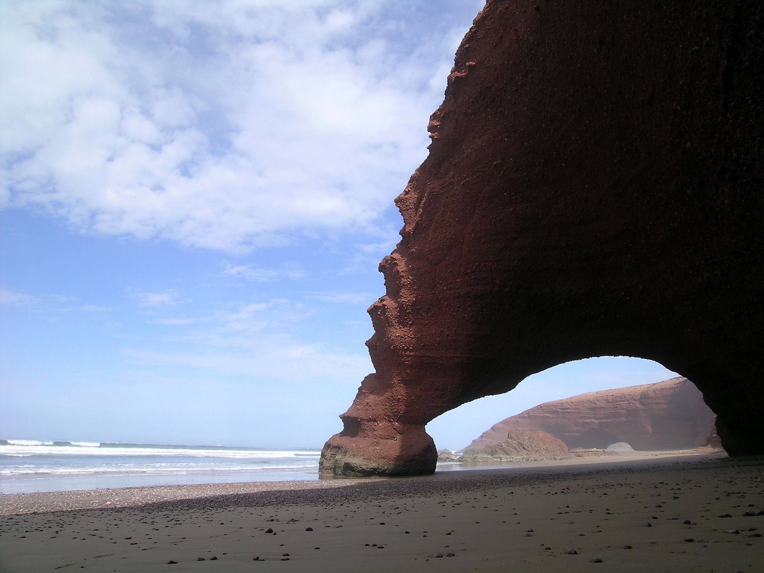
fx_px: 618
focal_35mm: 28
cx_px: 382
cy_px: 286
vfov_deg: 49.7
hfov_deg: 63.4
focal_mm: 5.8
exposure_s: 1/254
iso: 50
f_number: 6.3
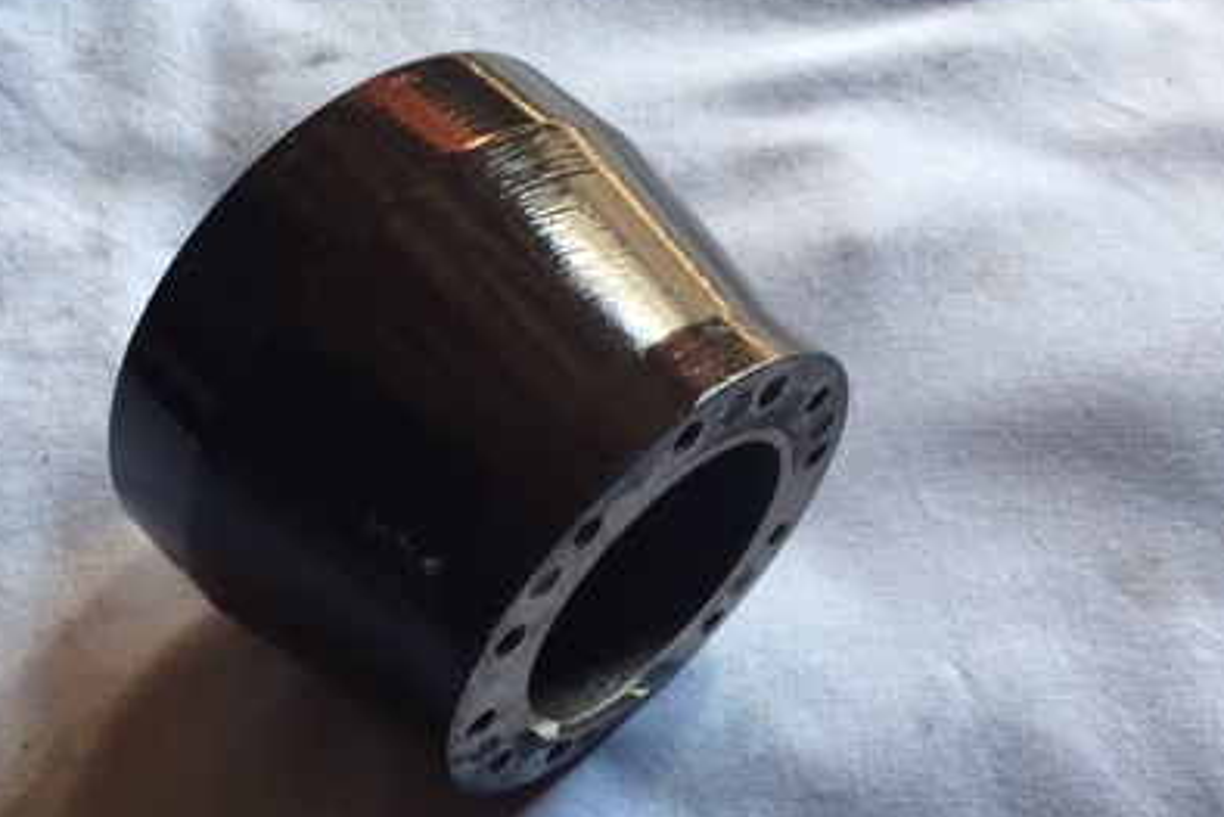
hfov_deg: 40.1
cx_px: 475
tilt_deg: -65.0
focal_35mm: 49
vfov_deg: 27.5
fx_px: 1667
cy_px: 475
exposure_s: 1/50
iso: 25
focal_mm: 4.15
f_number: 2.2
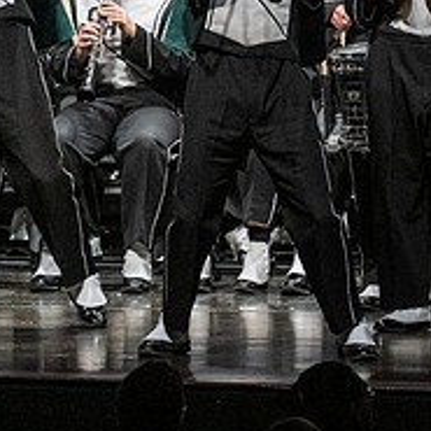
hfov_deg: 3.0
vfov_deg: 3.0
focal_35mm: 579
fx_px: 8156
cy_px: 0
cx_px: -210
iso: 4000
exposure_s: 1/500
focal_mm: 145
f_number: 4
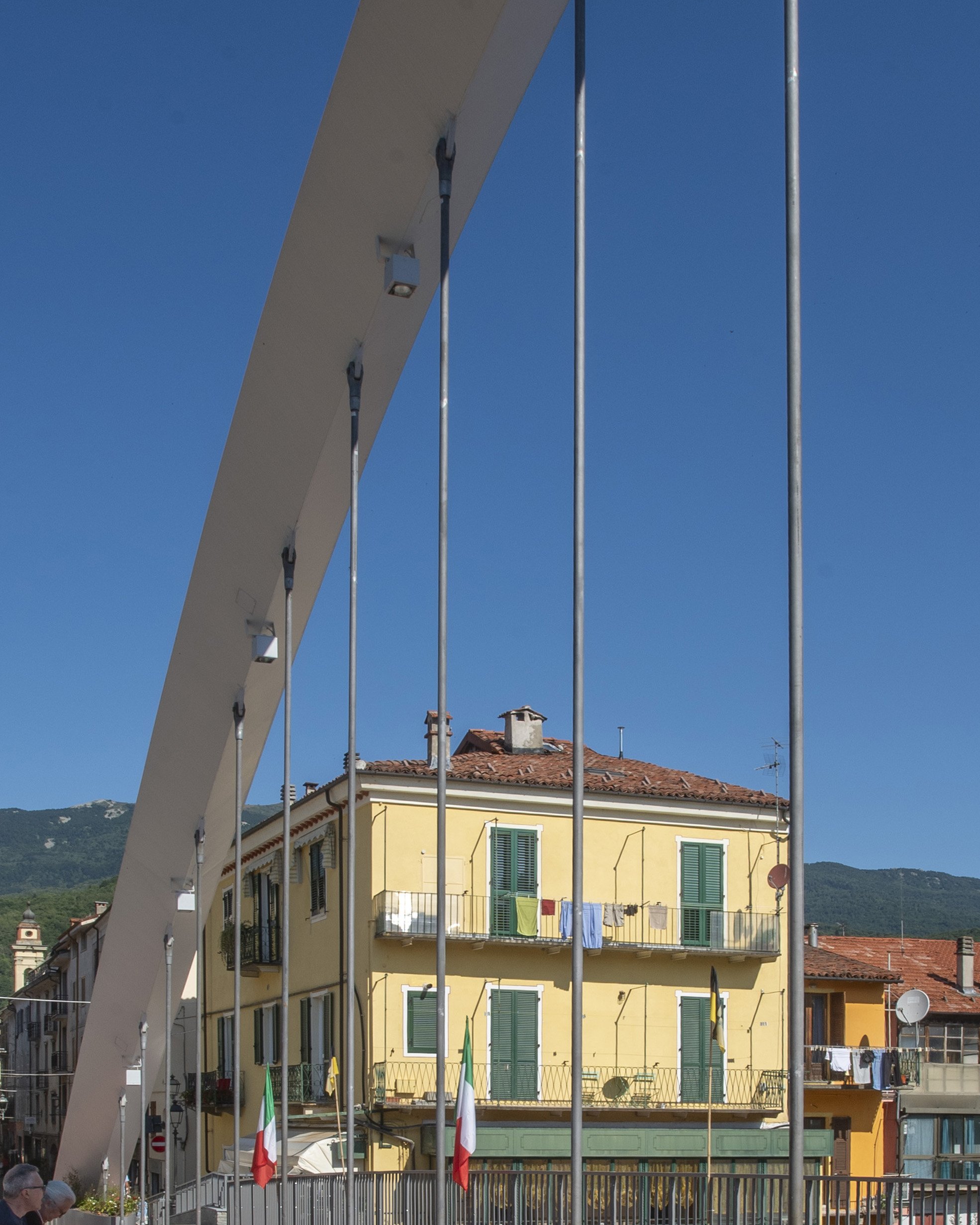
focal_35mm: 39
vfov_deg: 45.6
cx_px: 513
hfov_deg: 38.2
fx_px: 1414
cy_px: 880
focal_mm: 17
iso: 125
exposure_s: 1/160
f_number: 14
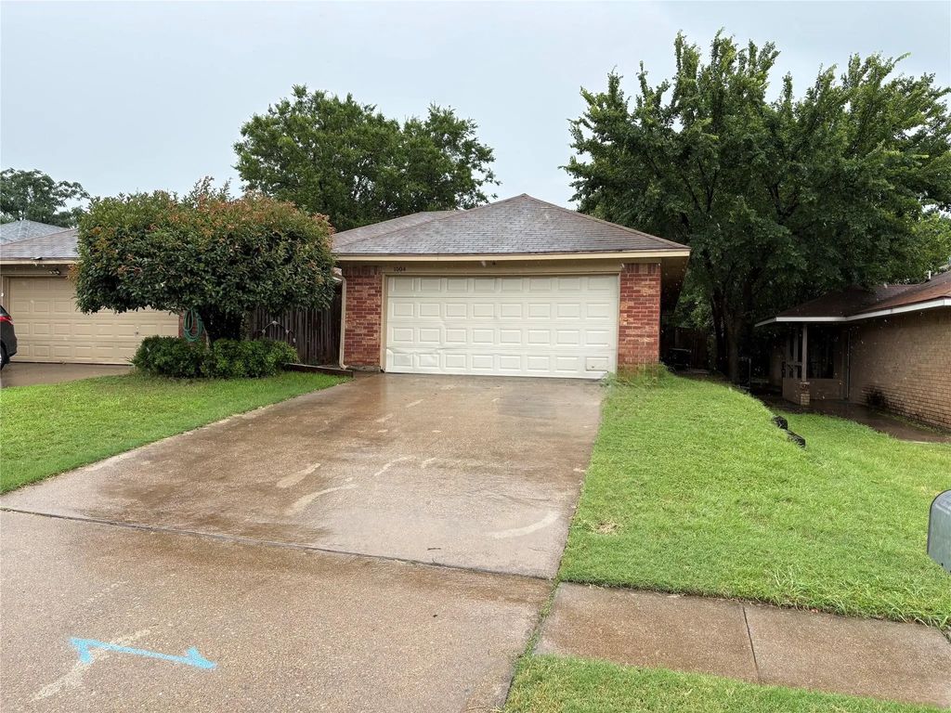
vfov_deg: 53.1
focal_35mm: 26
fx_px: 714
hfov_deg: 67.3
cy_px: 356
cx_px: 476
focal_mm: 5.96
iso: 50
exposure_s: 1/1451
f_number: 1.6
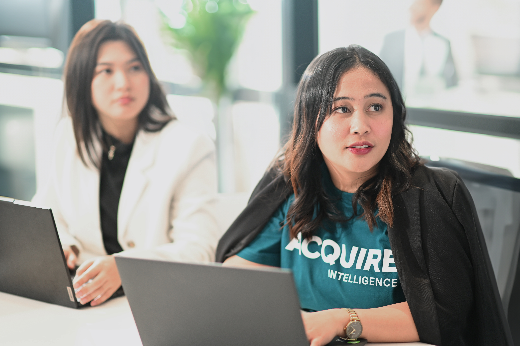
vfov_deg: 16.1
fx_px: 1227
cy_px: 173
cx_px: 260
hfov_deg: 23.9
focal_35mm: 85
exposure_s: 1/200
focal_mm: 85
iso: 500
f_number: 1.4
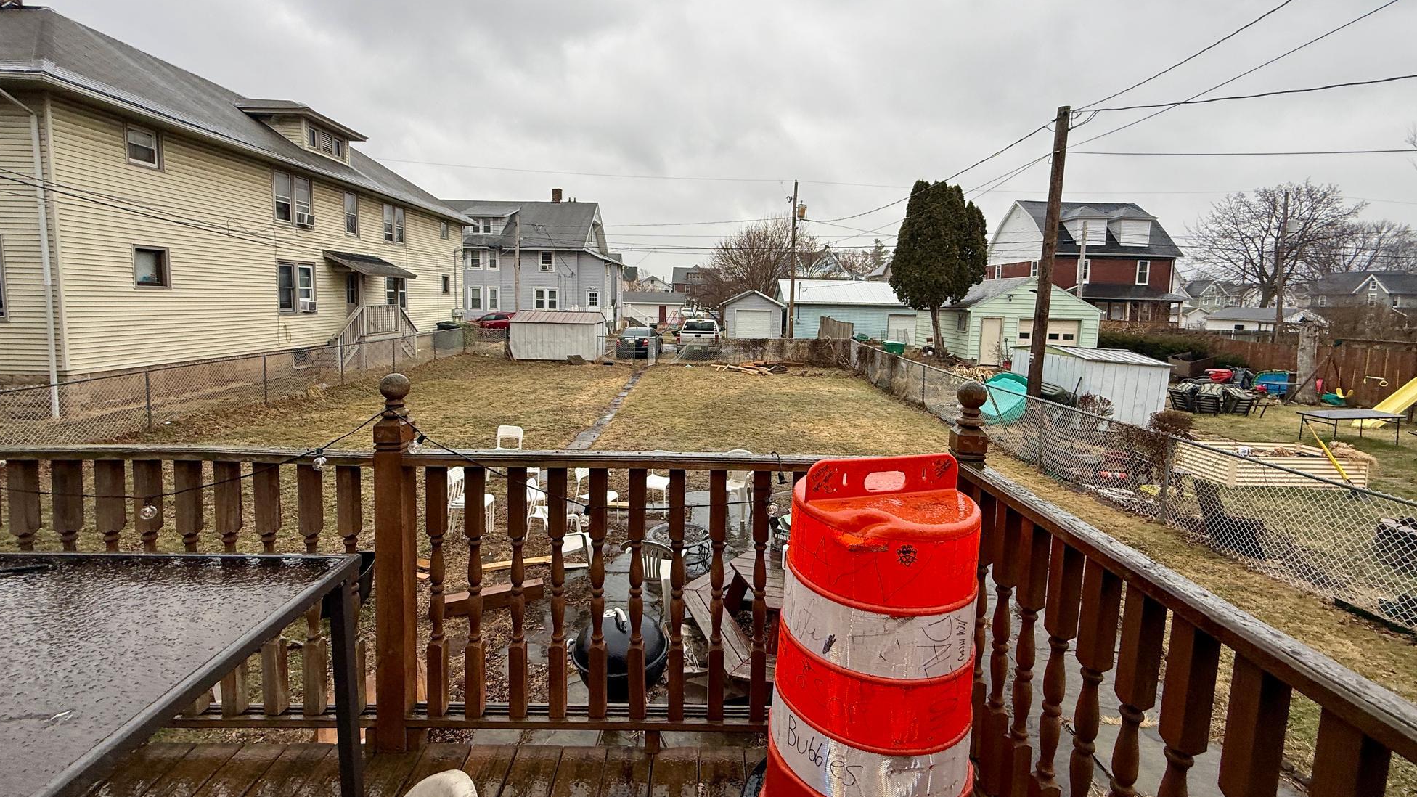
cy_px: 355
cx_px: 709
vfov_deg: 66.9
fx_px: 601
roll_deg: -0.7
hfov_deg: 99.4
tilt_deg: -4.8
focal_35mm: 16
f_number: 2.2
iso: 50
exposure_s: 1/217
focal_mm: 2.22
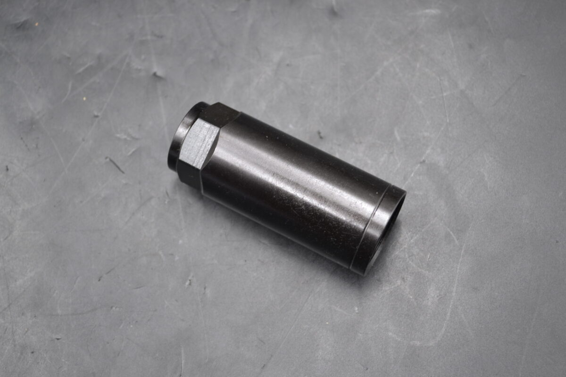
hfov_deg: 35.1
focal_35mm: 57
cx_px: 283
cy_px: 188
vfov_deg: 23.8
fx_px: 896
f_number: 5
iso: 400
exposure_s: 1/30
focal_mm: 38
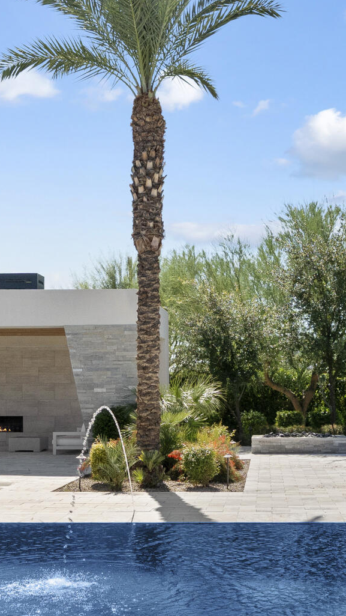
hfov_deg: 24.1
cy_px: 391
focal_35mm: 49
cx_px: 263
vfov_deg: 41.7
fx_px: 799
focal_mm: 16
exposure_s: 1/6400
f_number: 8
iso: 640
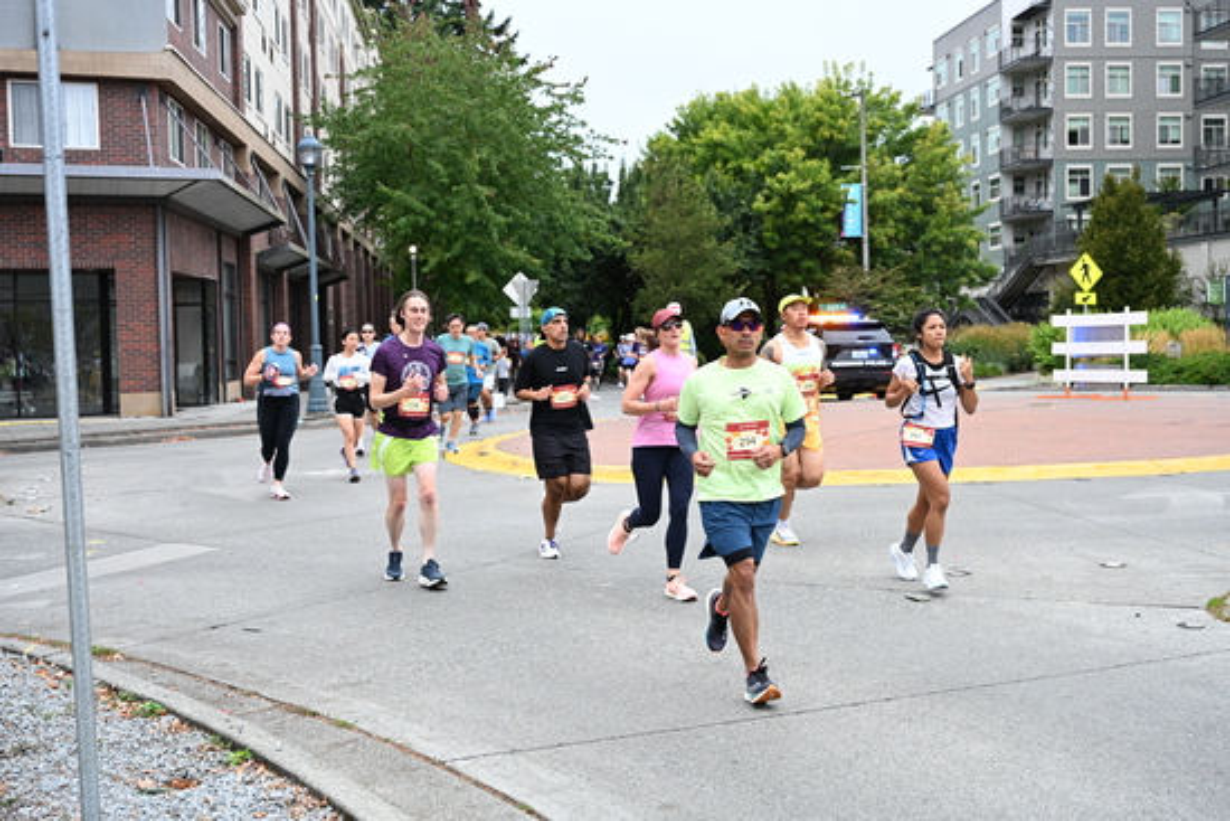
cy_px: 410
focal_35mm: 42
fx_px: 1435
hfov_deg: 46.4
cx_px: 615
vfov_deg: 31.9
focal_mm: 42
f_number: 4
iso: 2000
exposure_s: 1/1000
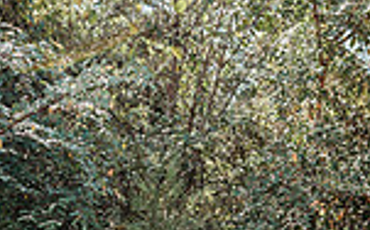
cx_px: 184
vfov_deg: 15.8
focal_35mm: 73
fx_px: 735
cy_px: 382
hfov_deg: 28.2
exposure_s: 1/400
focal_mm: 24
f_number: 2.8
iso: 125
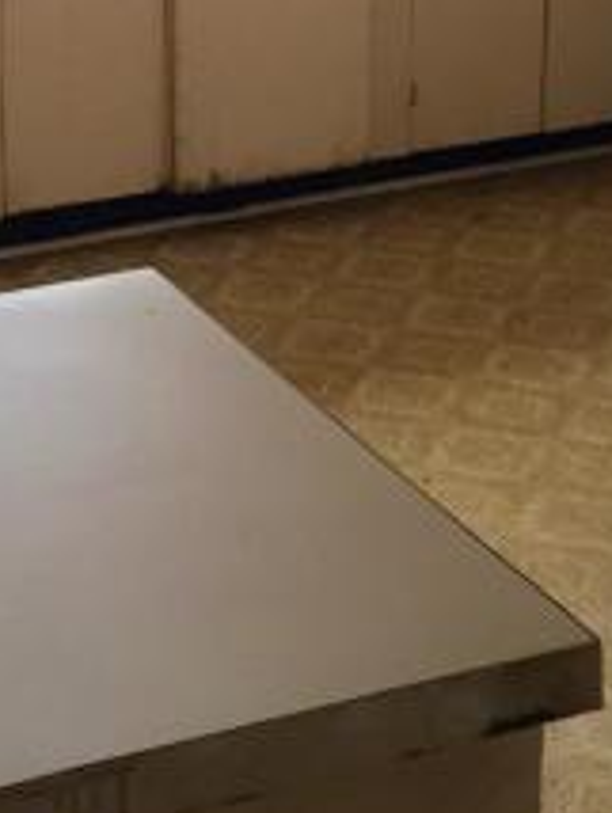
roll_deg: -1.5
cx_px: 175
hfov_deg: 14.2
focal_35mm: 104
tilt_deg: -15.5
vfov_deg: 18.6
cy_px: 76
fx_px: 2447
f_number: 2.2
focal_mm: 4.15
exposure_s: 1/30
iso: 80
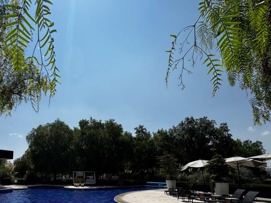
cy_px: 141
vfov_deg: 53.4
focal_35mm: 25
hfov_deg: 65.4
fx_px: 196
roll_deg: +0.8
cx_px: 70
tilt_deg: +10.0
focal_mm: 2.22
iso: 40
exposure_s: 1/4132
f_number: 2.2
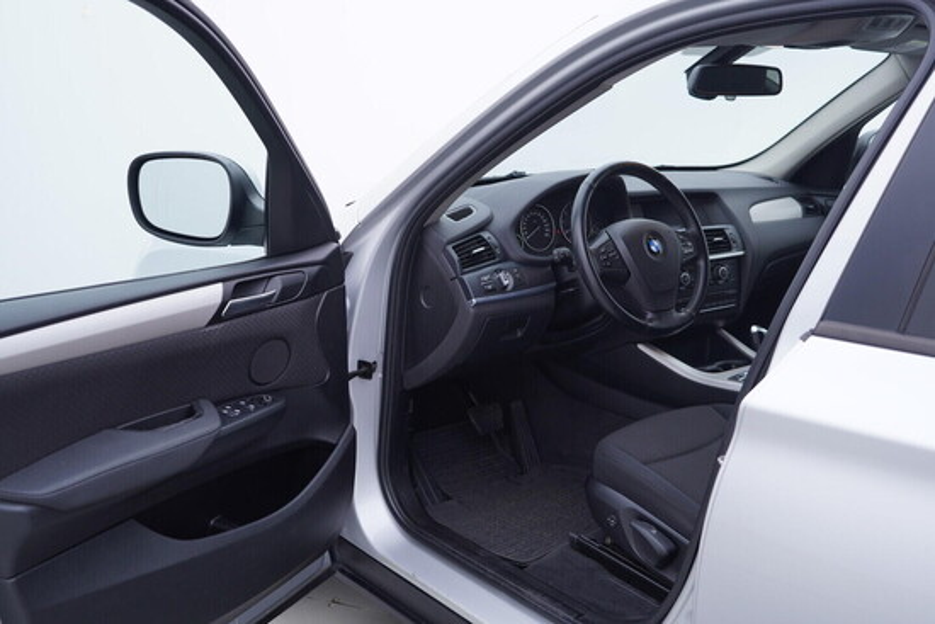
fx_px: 935
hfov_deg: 53.1
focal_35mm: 36
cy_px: 312
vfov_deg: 36.9
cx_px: 468
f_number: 3.2
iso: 125
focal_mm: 24
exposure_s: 1/50
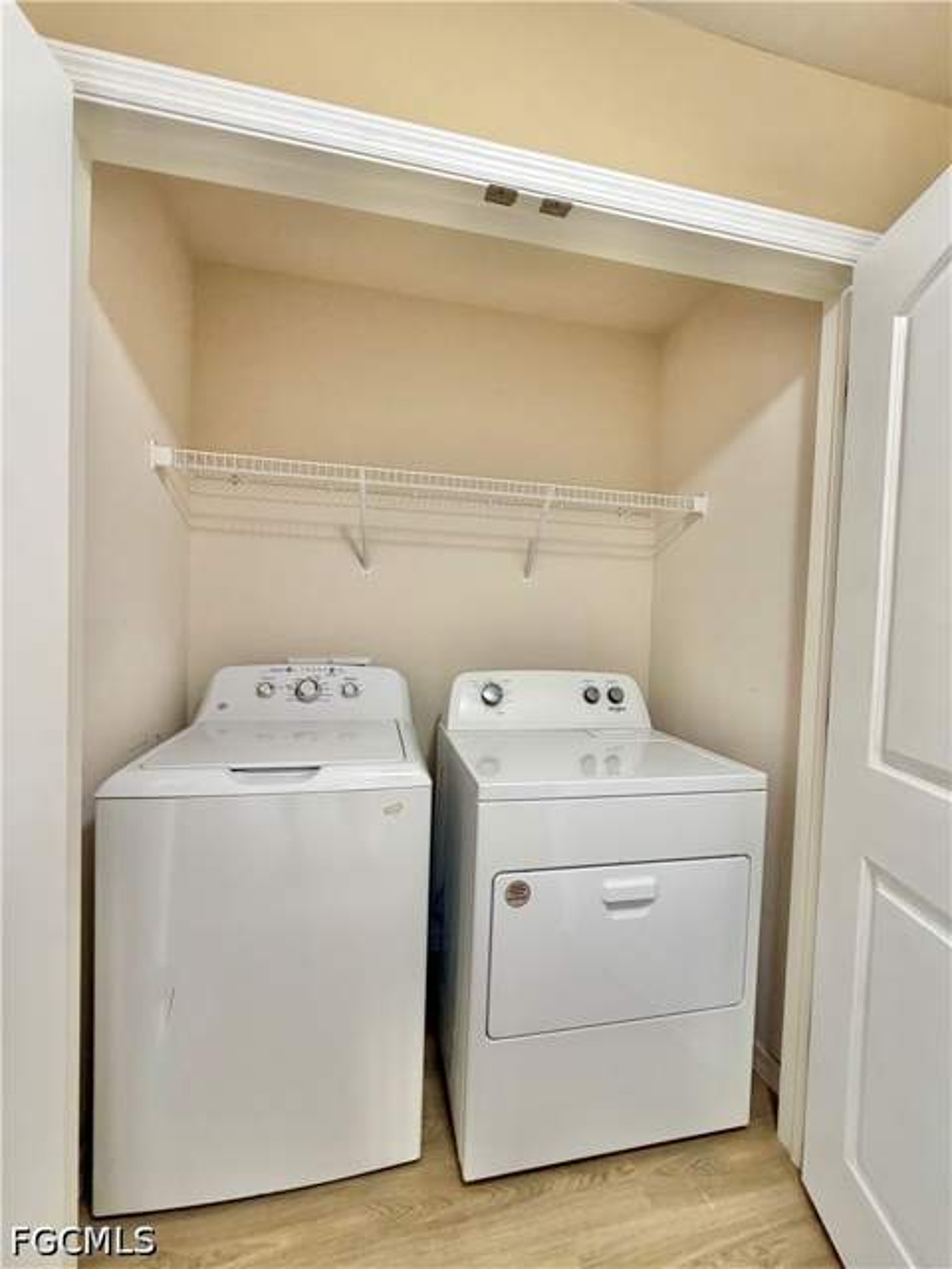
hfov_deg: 85.7
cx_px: 476
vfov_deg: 102.1
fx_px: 513
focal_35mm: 14
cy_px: 634
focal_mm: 2.22
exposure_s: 1/60
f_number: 2.2
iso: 200
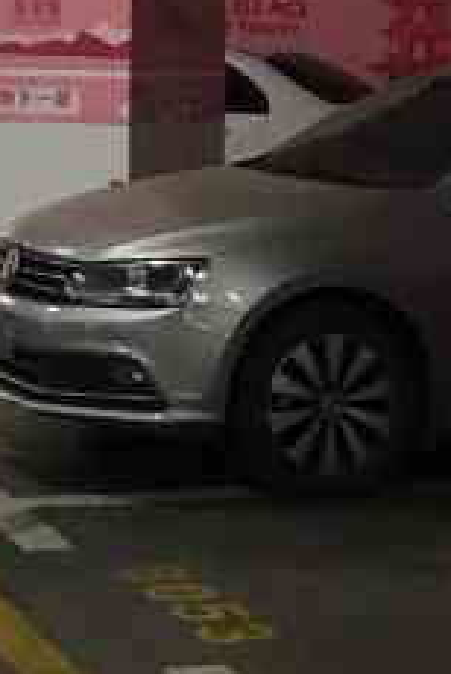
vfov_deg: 16.7
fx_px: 2211
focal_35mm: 118
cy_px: -104
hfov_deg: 11.6
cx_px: 56
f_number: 1.8
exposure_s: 1/17
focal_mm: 3.99
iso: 100
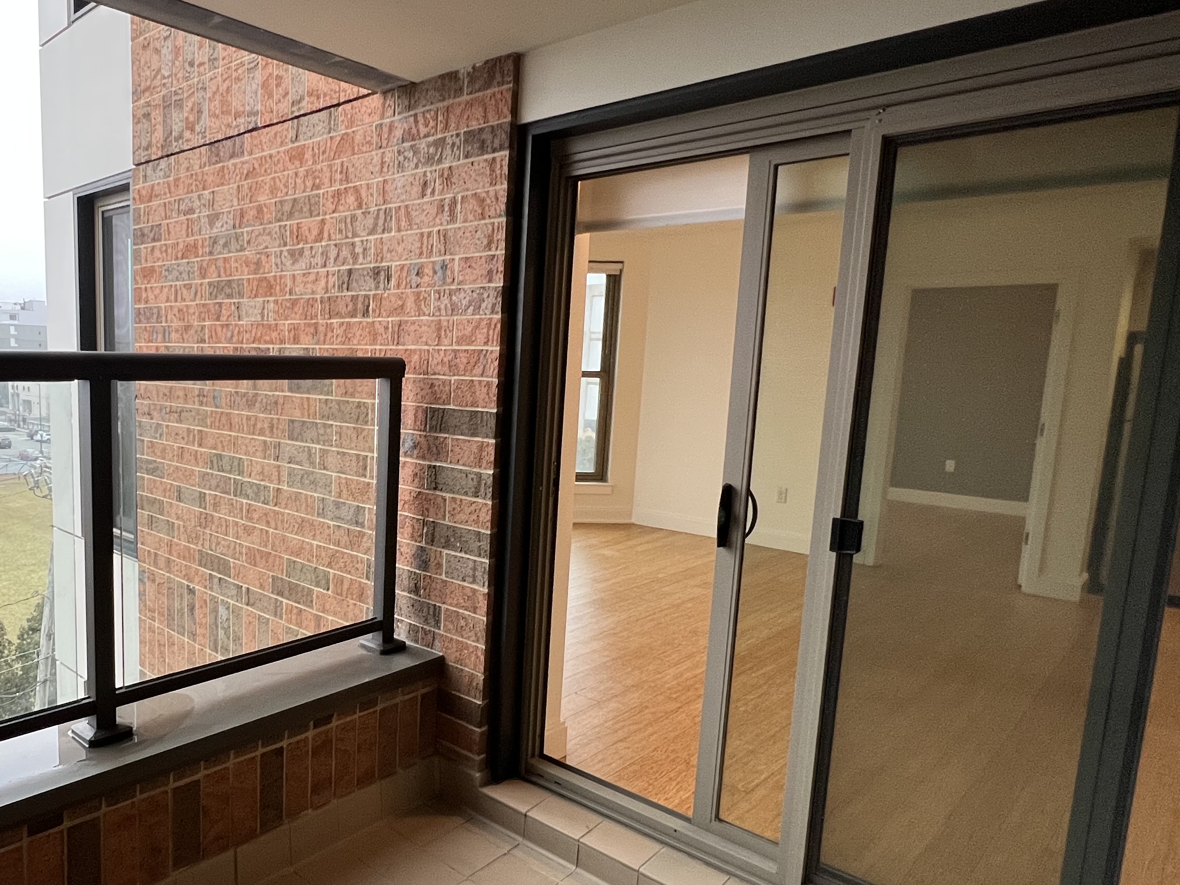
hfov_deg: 70.1
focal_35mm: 23
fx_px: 784
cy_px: 472
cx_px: 329
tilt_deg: -8.1
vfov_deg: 58.8
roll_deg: -1.3
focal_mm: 1.57
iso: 250
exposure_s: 1/120
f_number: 1.8
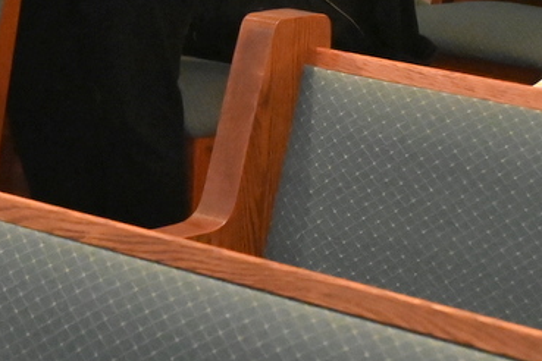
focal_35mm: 169
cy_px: -214
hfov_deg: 11.0
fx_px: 2544
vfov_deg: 7.9
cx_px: -554
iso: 10000
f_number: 5
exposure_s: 1/160
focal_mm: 39
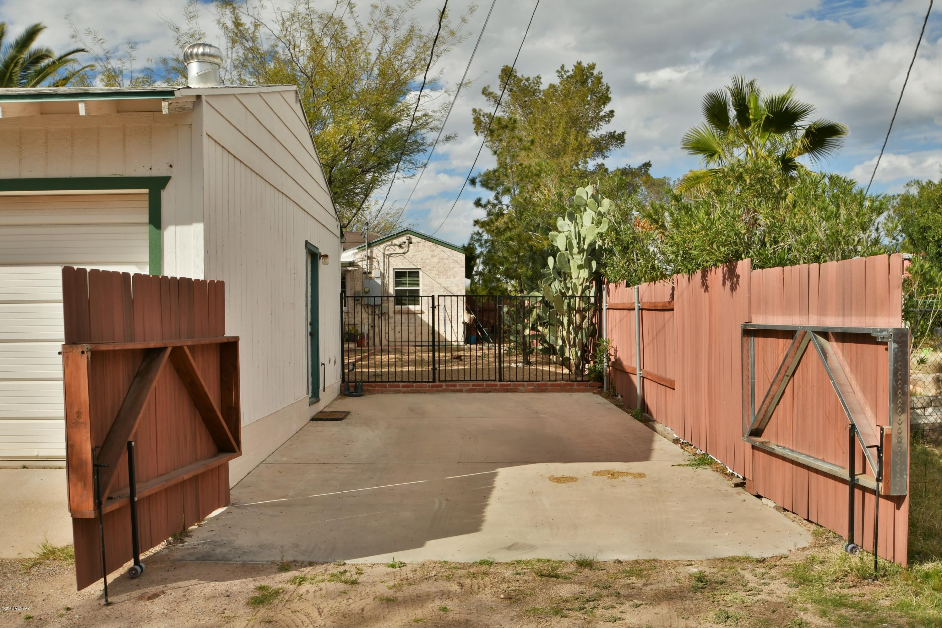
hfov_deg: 61.9
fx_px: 785
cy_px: 314
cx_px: 471
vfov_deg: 43.6
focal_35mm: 30
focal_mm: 20
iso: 250
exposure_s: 1/400
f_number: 18
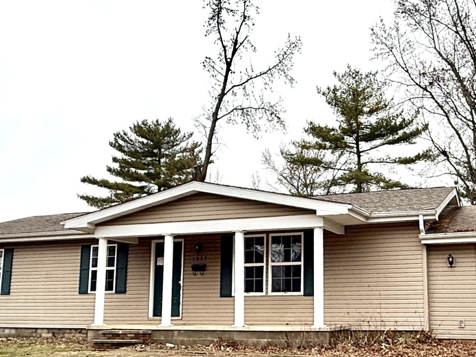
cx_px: 400
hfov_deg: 55.9
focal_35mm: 29
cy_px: 210
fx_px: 399
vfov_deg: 48.0
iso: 50
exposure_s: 1/363
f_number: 2.2
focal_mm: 2.22
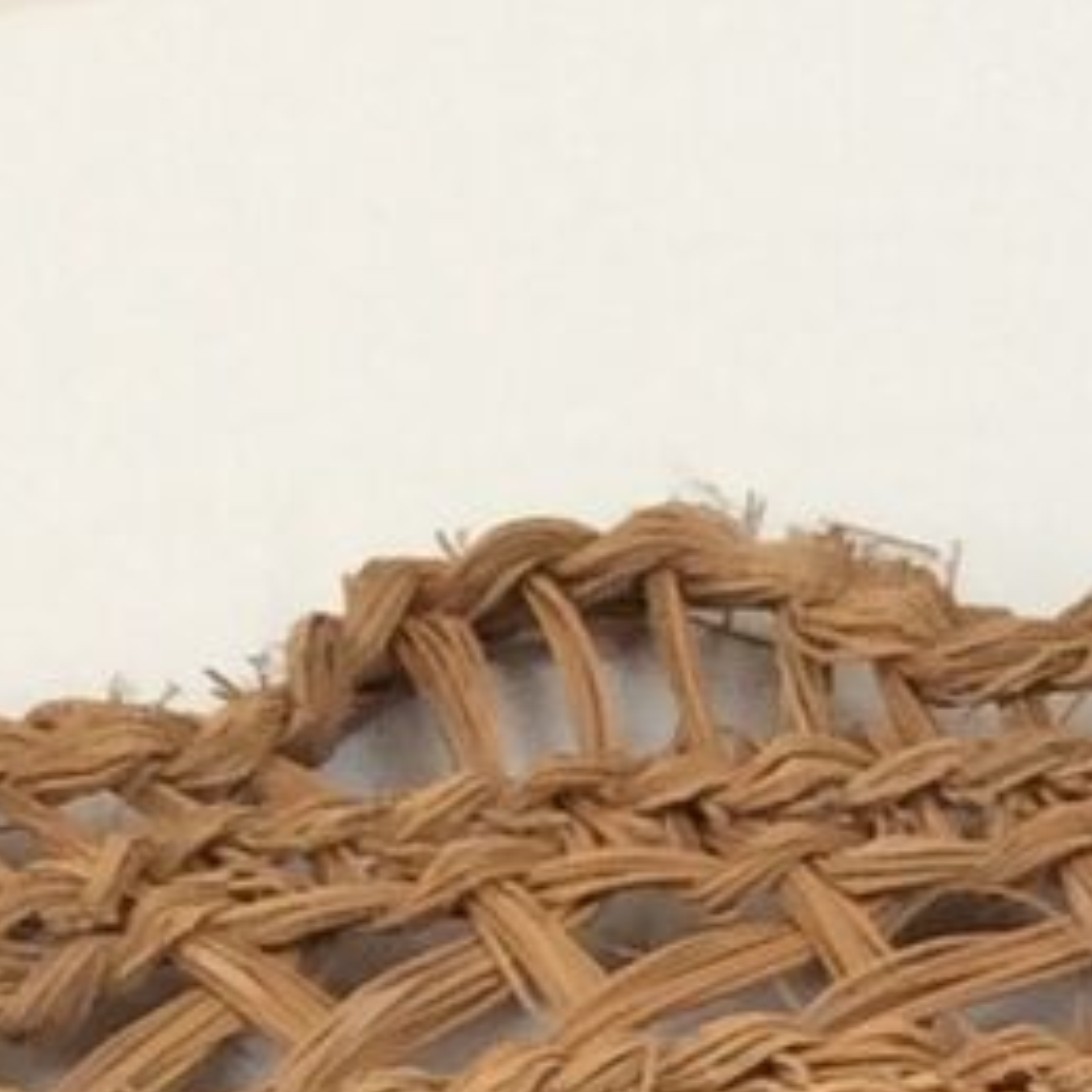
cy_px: 3200
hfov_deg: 8.0
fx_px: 7780
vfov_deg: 7.2
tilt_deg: -50.6
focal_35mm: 218
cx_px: 1084
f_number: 2.4
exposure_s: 1/25
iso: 32
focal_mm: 3.3
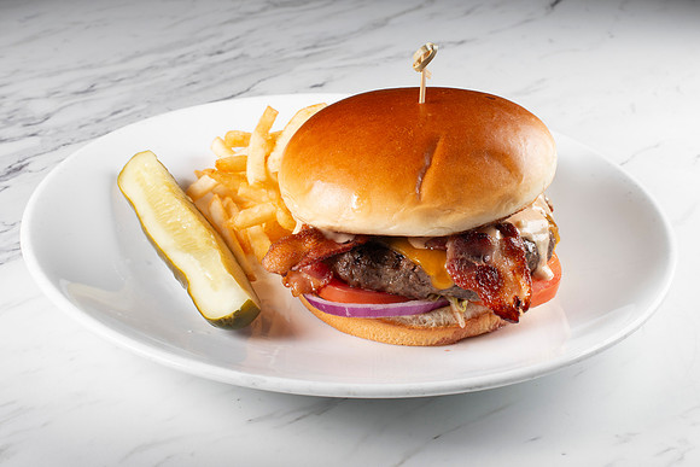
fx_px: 1333
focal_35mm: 69
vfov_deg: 19.9
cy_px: 219
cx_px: 364
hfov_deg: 29.4
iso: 100
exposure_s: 1/250
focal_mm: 50
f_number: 11
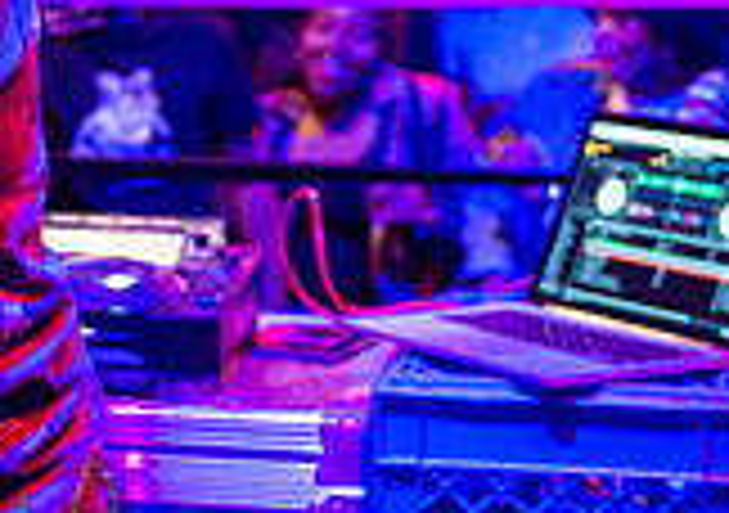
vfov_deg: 10.0
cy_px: 63
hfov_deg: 13.7
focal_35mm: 142
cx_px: -221
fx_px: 2925
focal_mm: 35
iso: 4000
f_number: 2.8
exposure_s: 1/250
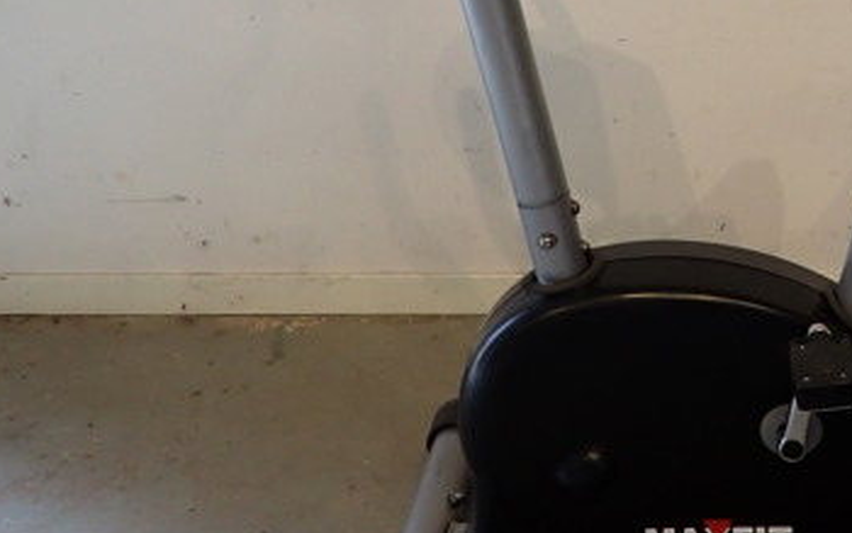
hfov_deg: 41.2
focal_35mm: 46
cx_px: 711
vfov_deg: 27.1
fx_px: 1068
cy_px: 61
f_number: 2
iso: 200
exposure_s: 1/80
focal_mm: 3.33
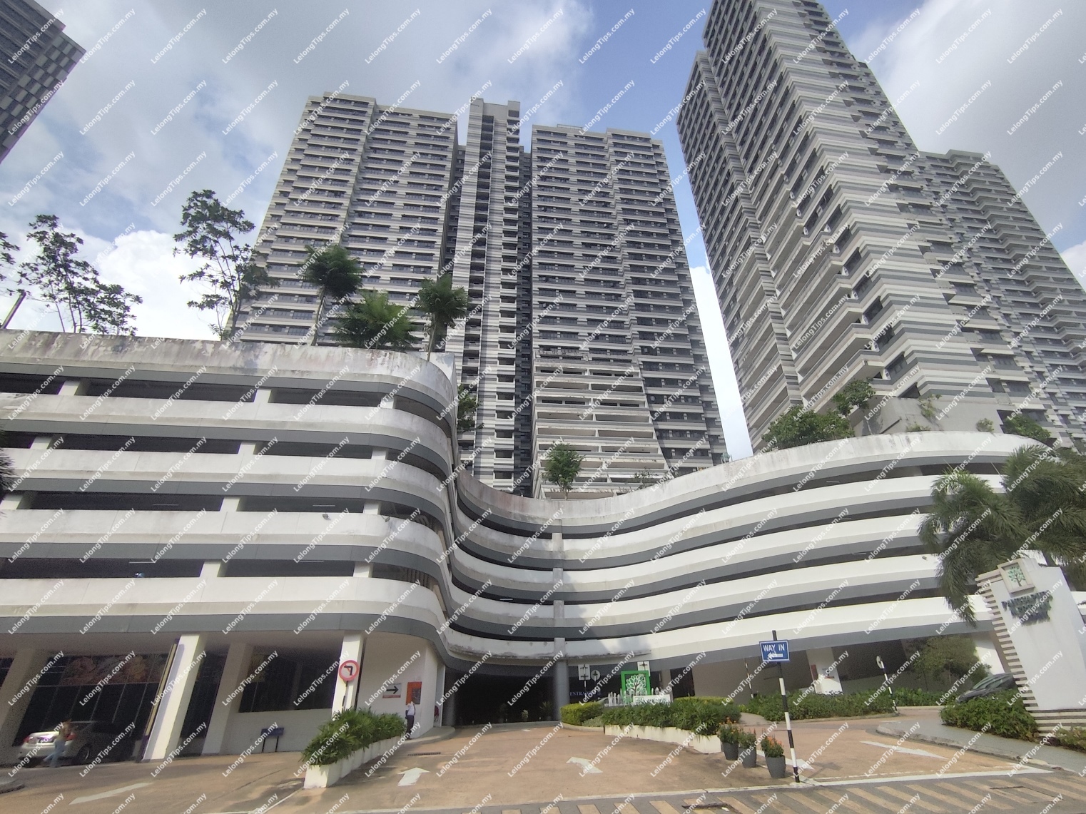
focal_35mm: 16
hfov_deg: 94.5
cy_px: 407
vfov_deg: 78.1
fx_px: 502
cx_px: 543
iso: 50
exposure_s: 1/2605
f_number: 2.2
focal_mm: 1.65
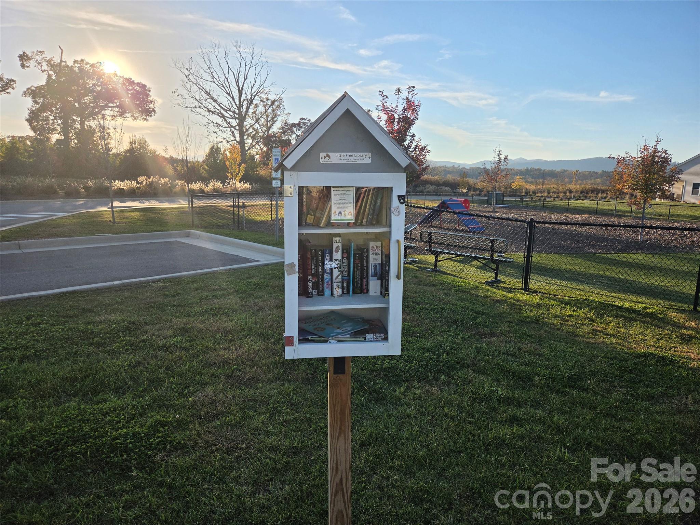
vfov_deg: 58.9
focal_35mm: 23
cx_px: 350
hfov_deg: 73.9
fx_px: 465
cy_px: 262
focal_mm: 5.4
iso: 80
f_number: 1.8
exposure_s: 1/7071
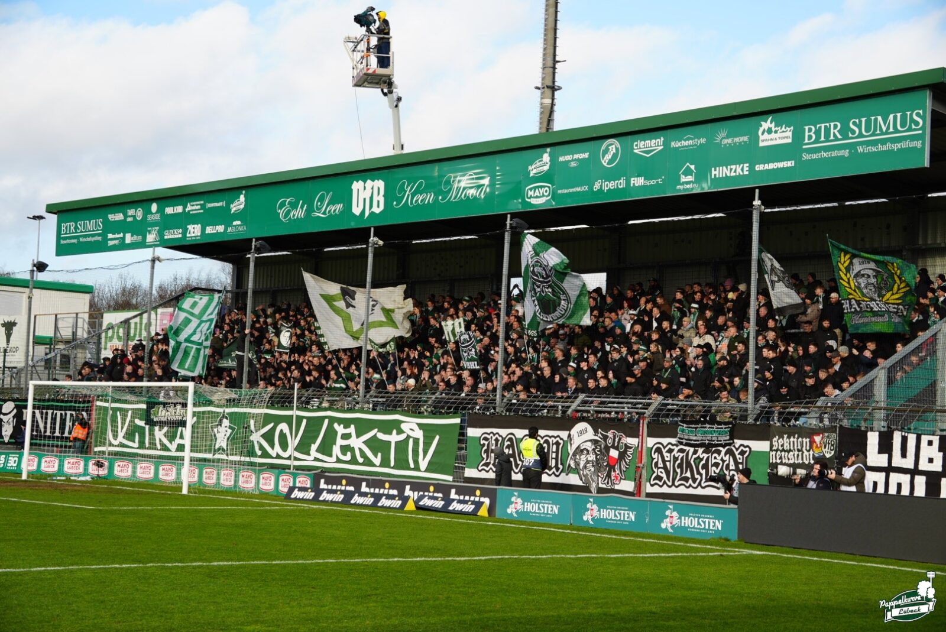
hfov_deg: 31.9
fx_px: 1656
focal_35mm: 63
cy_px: 316
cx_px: 473
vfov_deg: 21.6
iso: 100
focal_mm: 42
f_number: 5
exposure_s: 1/250
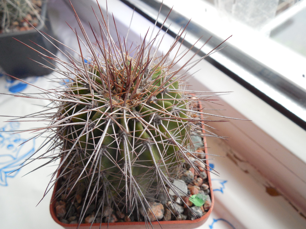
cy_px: 114
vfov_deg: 45.4
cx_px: 153
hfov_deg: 58.4
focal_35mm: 31
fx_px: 274
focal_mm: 5.6
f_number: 3.6
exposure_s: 1/30
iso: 280
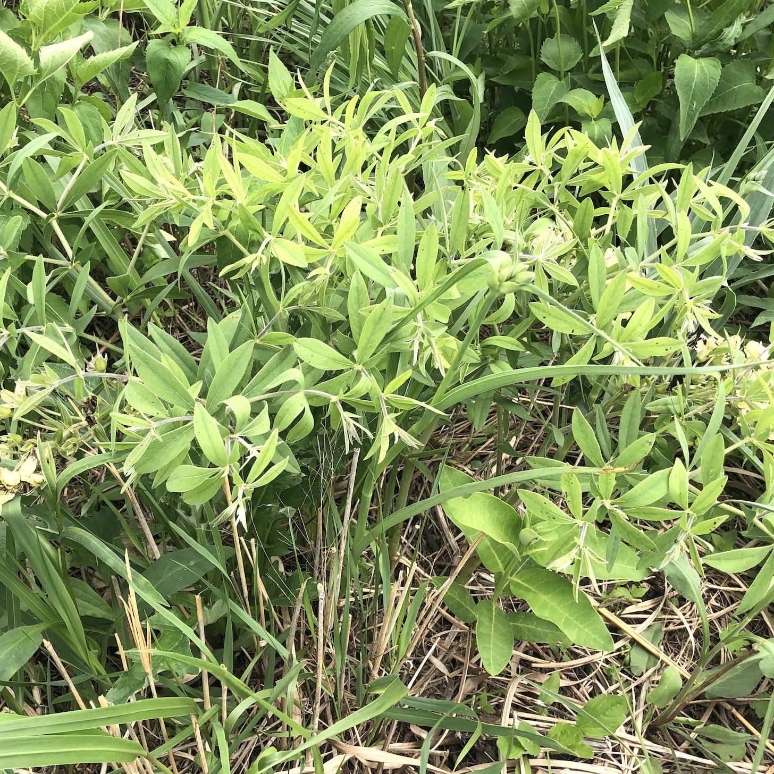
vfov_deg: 48.4
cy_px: 393
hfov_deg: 48.4
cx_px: 366
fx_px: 860
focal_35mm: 34
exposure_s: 1/972
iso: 20
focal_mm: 3.99
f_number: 1.8
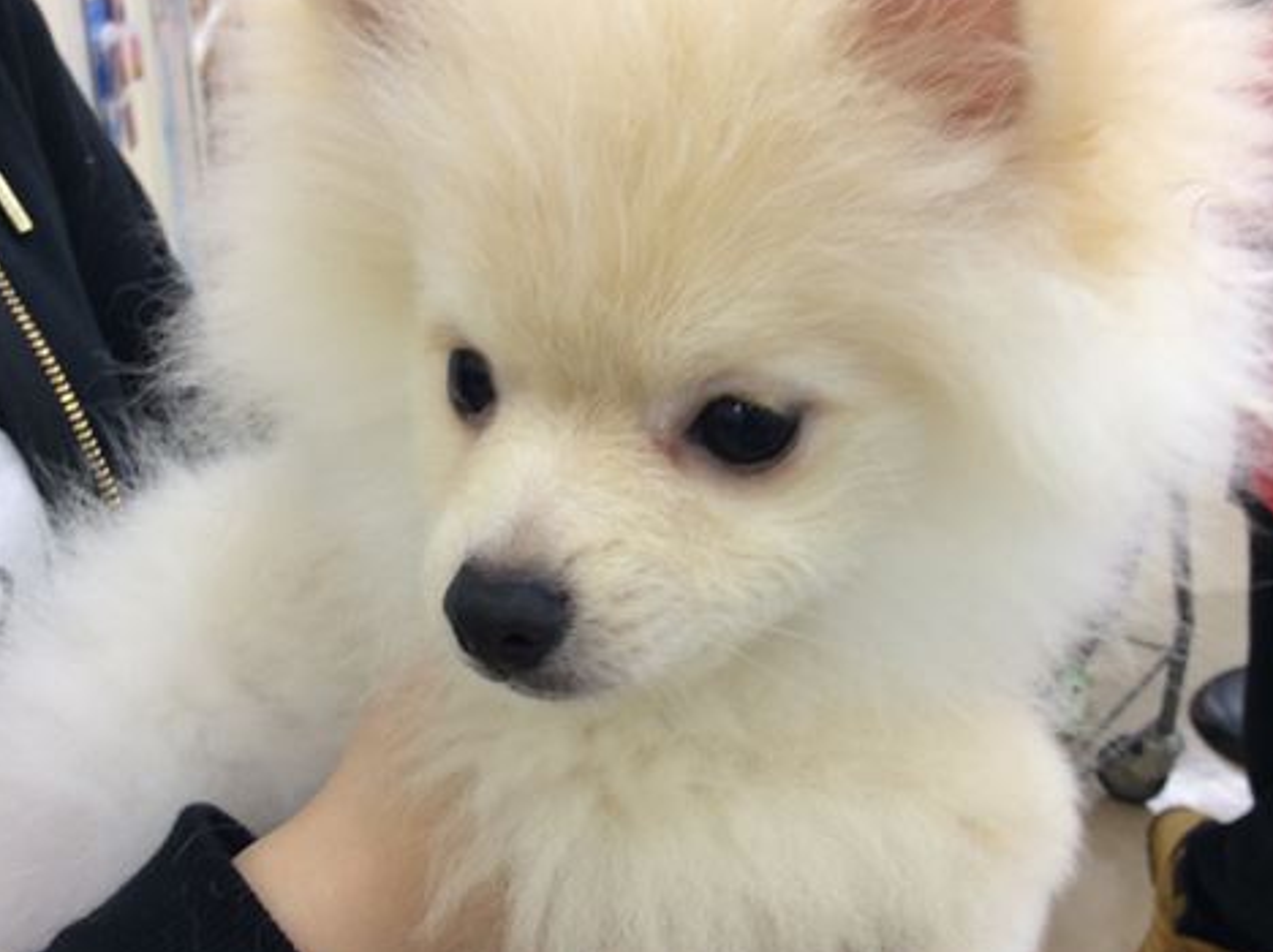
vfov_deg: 35.0
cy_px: 555
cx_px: 653
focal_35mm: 41
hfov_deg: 45.8
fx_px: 1506
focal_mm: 3.3
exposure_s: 1/24
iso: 32
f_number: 2.4
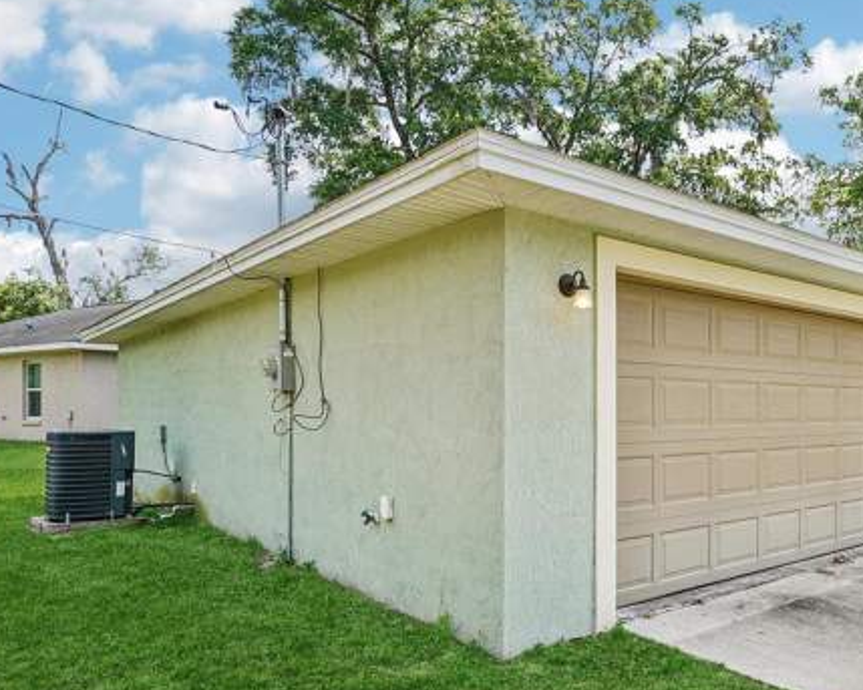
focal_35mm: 28
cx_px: 650
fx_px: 715
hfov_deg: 58.9
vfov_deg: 51.2
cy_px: 409
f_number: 8
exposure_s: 1/60
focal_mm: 16
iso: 50
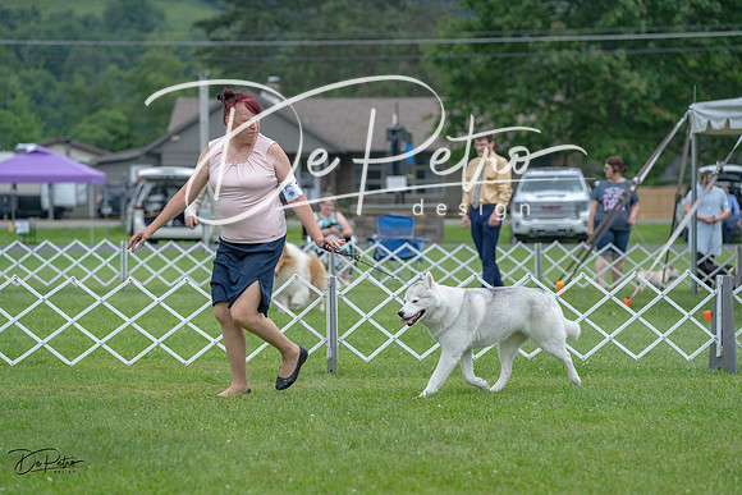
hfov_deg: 14.2
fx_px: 2969
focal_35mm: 144
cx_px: 371
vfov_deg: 9.5
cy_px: 248
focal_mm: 144
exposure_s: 1/1000
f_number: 4.5
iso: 400
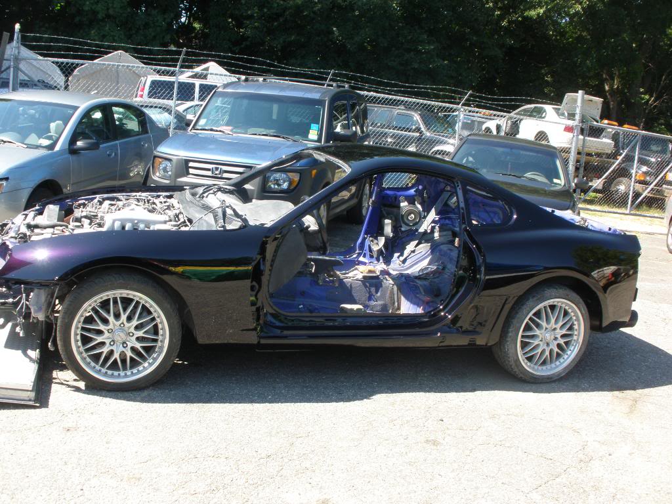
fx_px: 699
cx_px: 336
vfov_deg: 39.7
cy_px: 252
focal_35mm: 36
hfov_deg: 51.4
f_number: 5.6
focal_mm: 6.3
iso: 64
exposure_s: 1/80
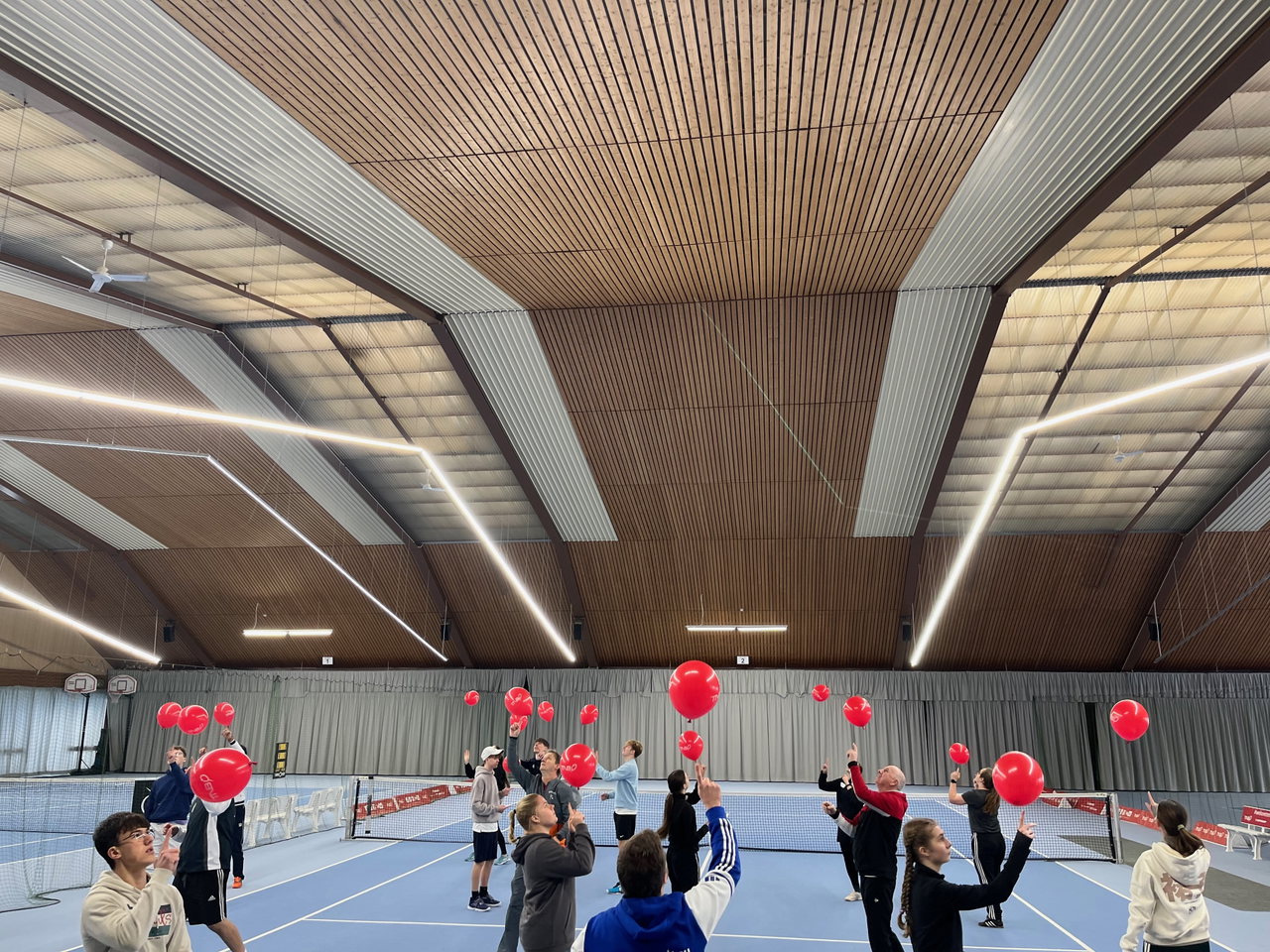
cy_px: 476
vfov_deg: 53.1
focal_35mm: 26
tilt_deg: +13.1
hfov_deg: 67.3
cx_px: 635
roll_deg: +0.0
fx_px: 954
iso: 64
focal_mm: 5.1
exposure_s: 1/55
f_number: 1.6
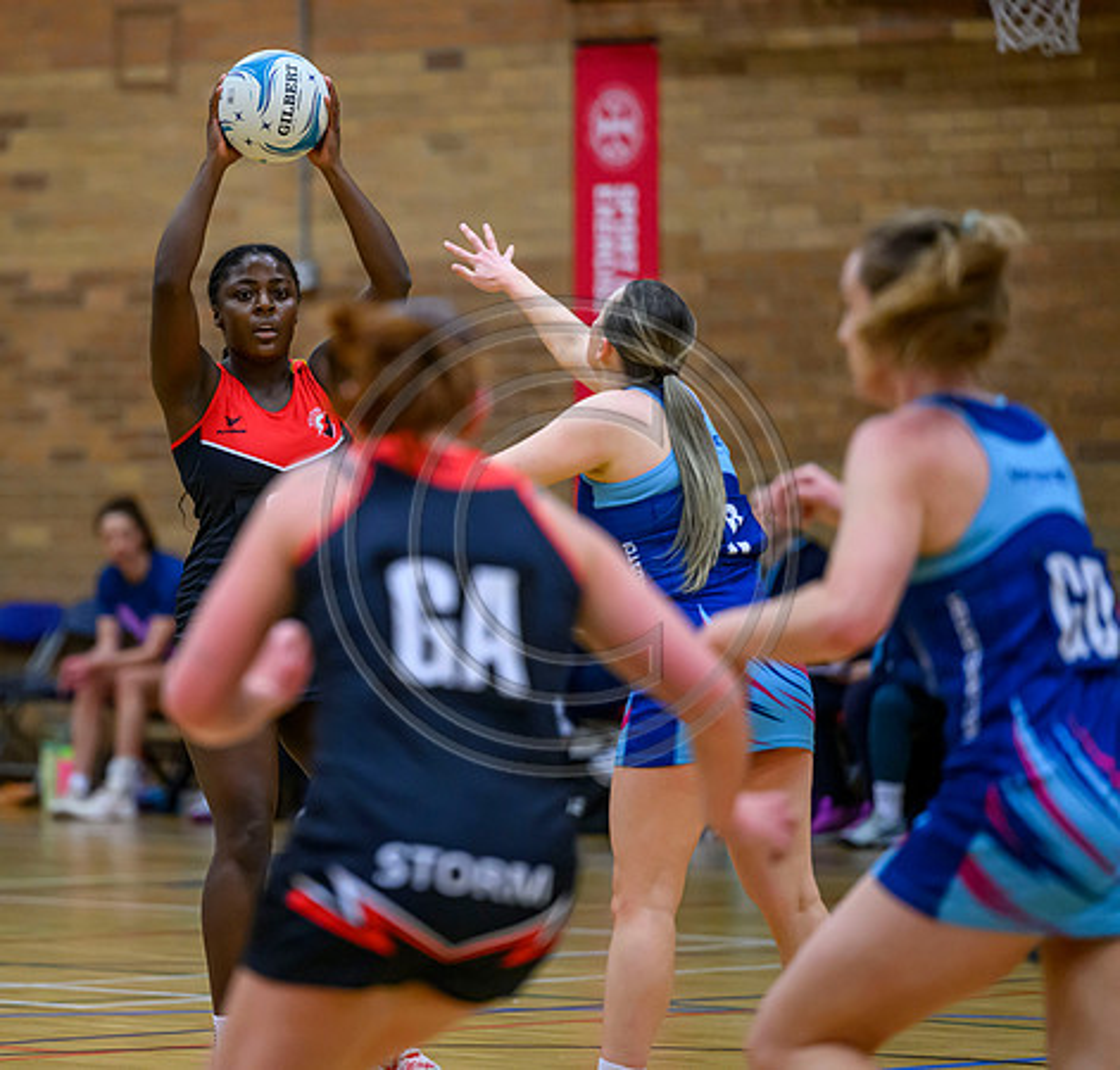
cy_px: 535
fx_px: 8913
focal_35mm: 249
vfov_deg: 6.9
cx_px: 318
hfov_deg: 7.2
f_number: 2.8
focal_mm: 200
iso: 5000
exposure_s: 1/1000
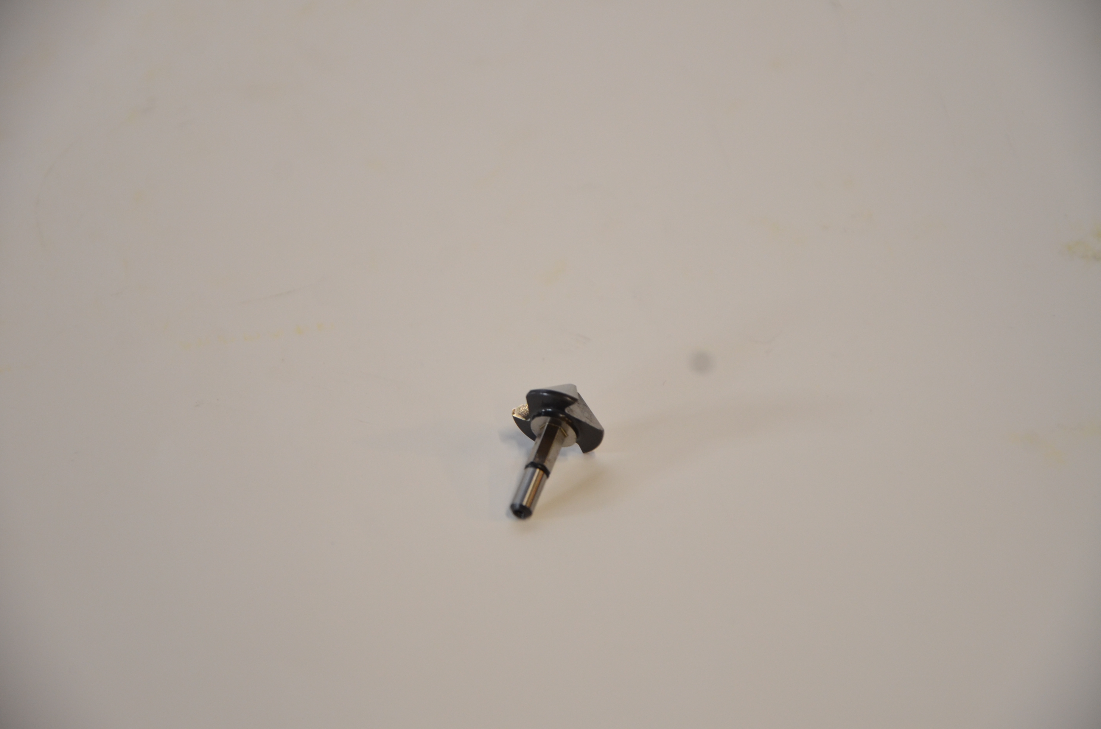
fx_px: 4807
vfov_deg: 8.7
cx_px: 550
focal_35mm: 158
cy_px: 364
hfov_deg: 13.1
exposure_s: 1/60
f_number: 5.6
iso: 640
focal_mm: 105
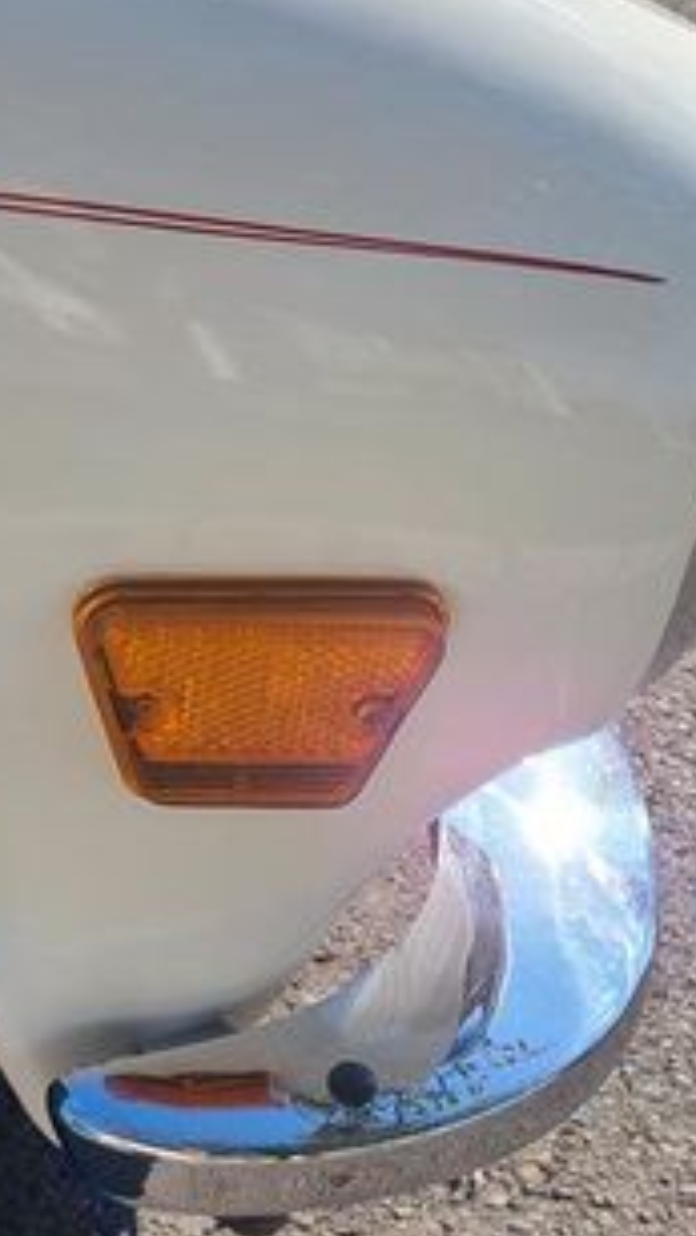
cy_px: 620
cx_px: 201
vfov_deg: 35.4
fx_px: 1933
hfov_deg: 20.3
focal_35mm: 59
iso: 40
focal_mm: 5.4
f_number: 1.8
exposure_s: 1/1558
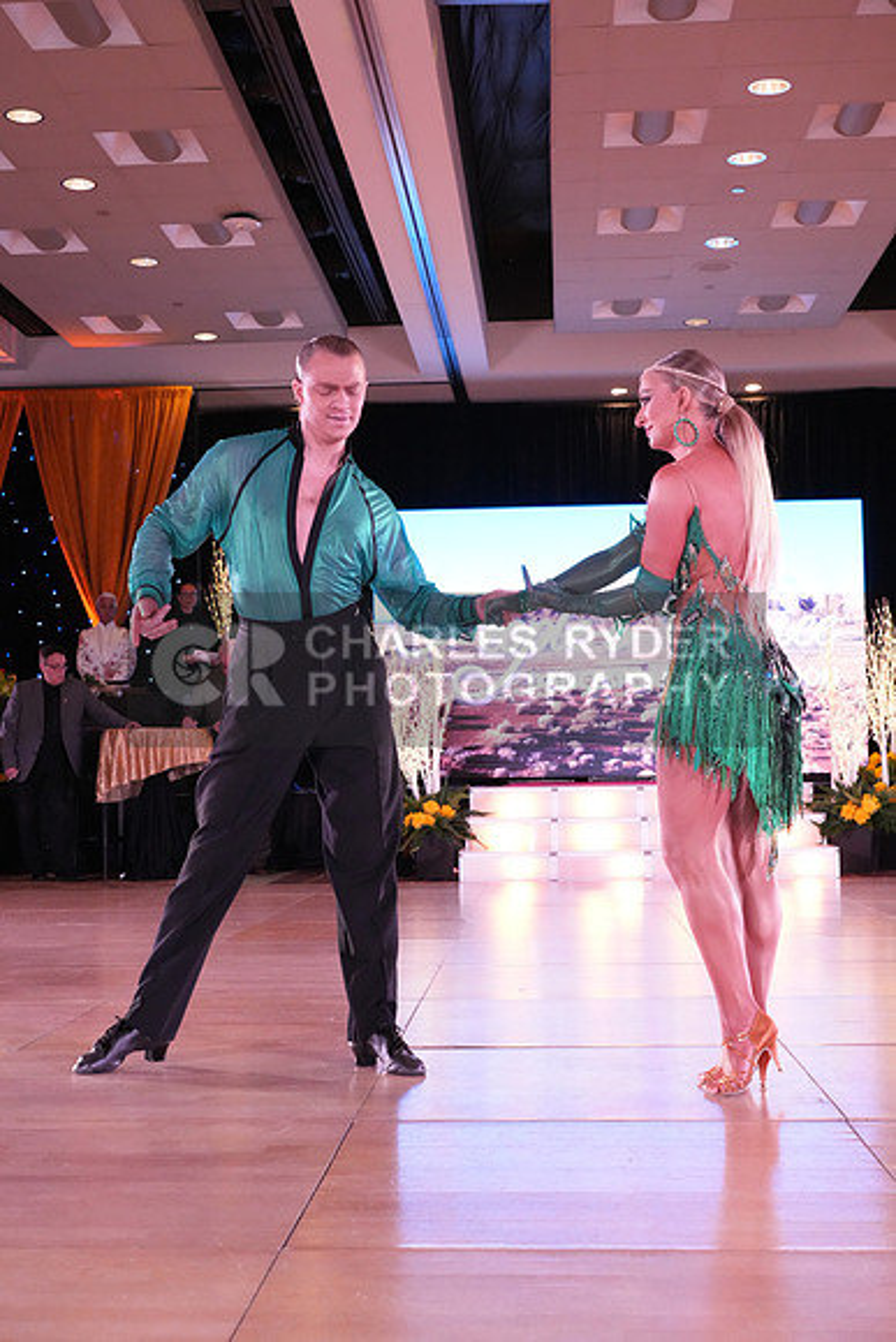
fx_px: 1716
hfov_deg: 29.3
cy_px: 671
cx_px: 448
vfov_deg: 42.7
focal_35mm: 46
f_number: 7.1
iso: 8000
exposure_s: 1/250
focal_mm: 46
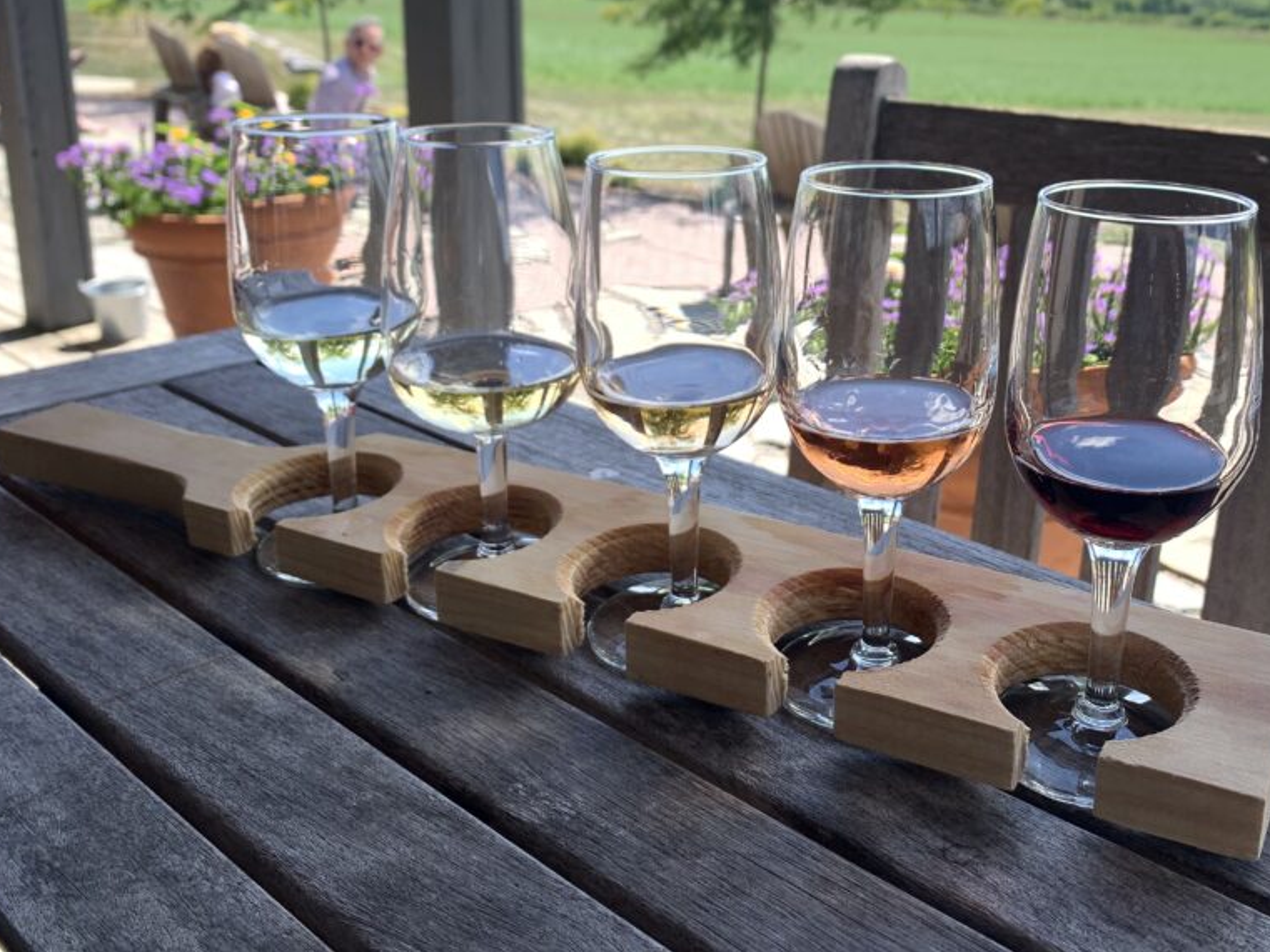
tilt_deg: -15.5
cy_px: 313
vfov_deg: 40.2
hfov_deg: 52.0
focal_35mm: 35
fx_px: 1284
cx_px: 809
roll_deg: -1.5
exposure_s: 1/749
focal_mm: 4.25
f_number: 1.8
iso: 25
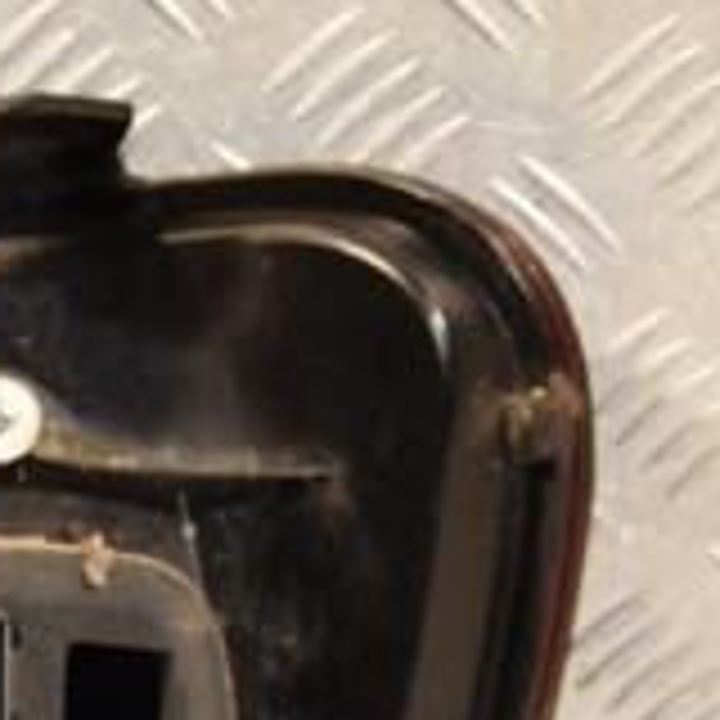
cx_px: -153
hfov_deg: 8.1
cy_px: 590
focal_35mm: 215
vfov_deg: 8.1
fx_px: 5050
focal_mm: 45
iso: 800
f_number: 4.8
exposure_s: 1/125
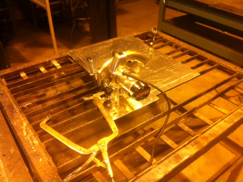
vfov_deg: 40.6
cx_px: 122
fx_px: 245
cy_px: 91
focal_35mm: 35
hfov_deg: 52.7
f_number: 2.8
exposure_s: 1/15
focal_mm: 3.85
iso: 160
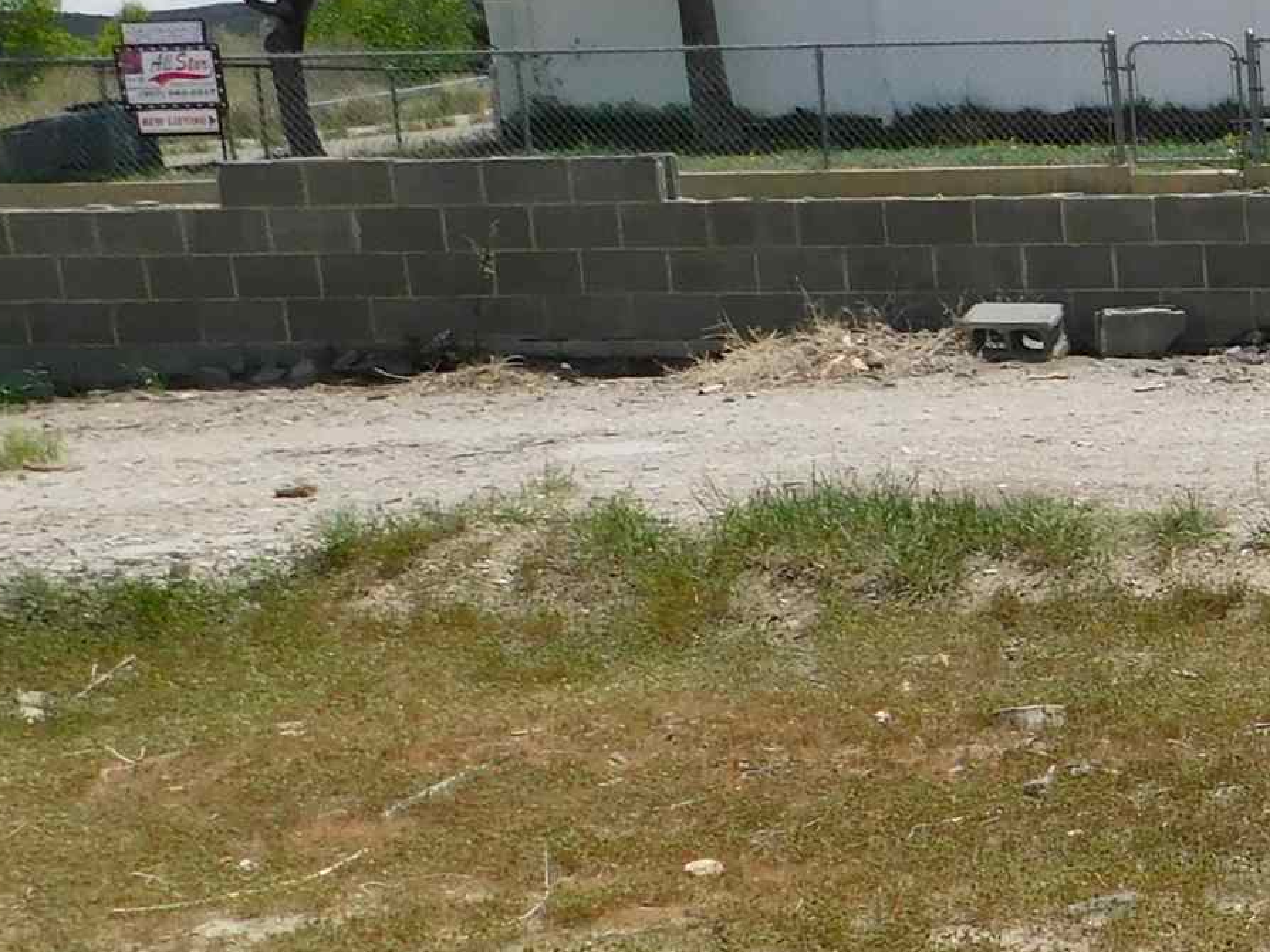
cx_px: 2000
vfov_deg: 18.4
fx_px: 2899
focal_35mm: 79
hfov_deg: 20.5
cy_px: 804
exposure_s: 1/640
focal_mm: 4
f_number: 6
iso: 125
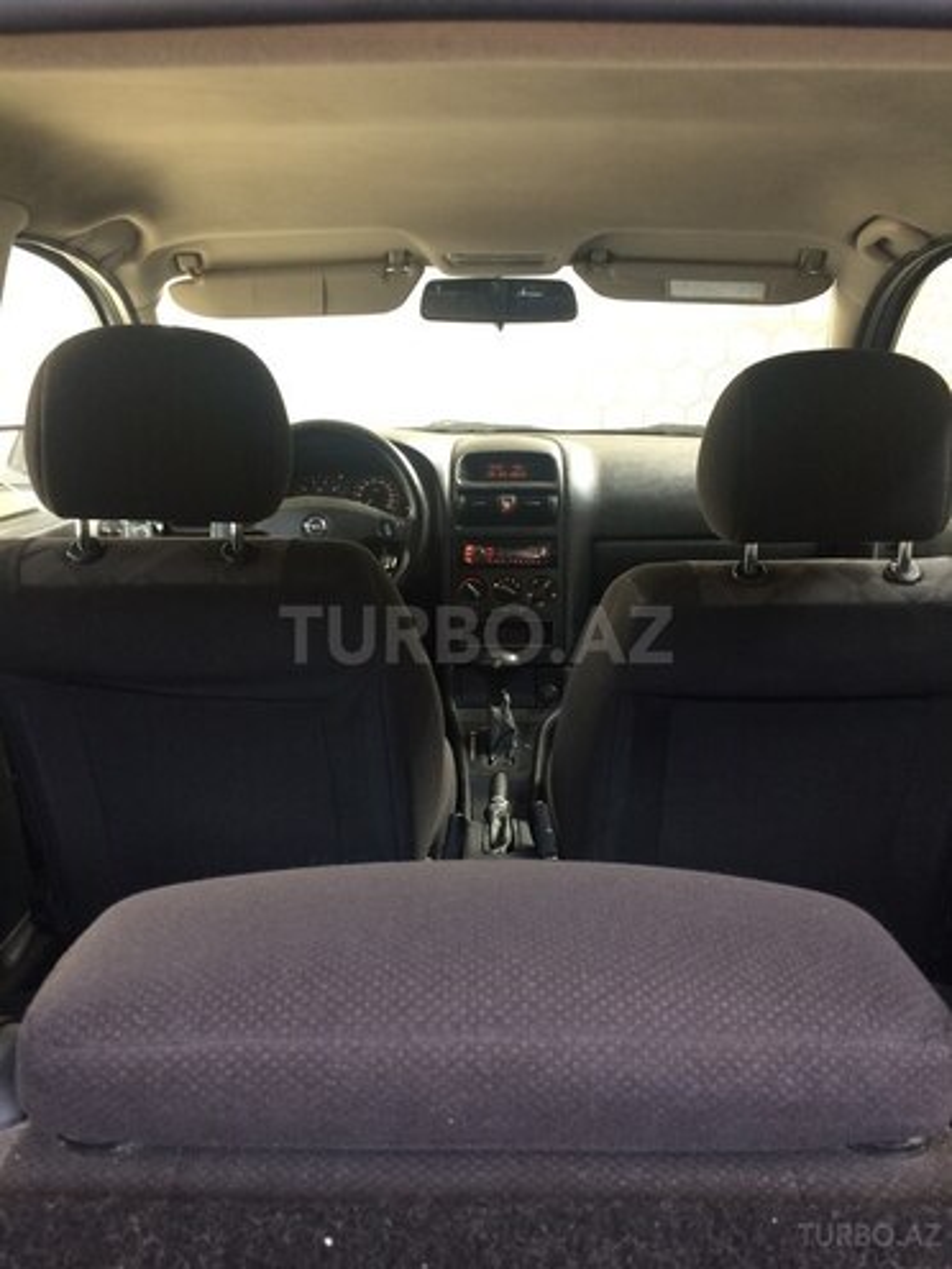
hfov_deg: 48.2
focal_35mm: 29
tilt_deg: -15.8
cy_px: 634
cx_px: 476
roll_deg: +2.1
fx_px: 1063
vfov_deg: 61.7
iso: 100
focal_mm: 4.15
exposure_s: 1/33
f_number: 2.2
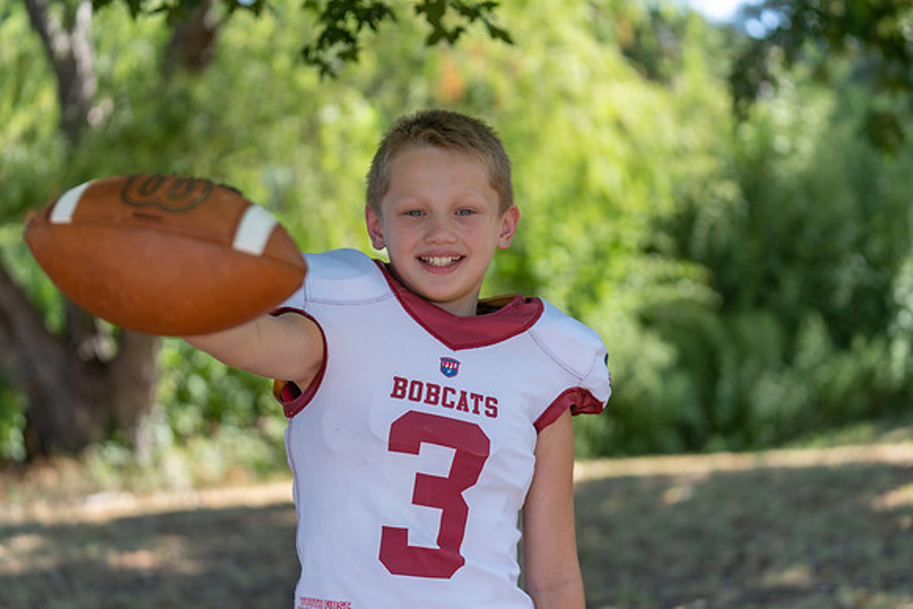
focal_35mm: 70
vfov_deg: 19.5
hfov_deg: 28.8
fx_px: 1776
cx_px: 456
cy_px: 304
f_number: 2.8
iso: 100
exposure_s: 1/320
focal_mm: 70
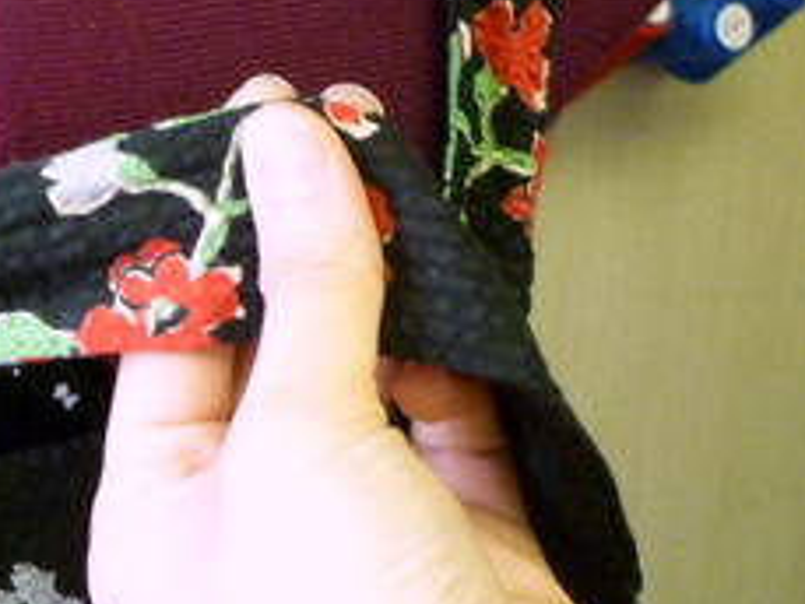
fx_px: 1768
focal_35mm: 76
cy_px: 88
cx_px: -228
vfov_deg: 19.1
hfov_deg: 22.9
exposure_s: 1/25
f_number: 3.3
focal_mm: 5.2
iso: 400
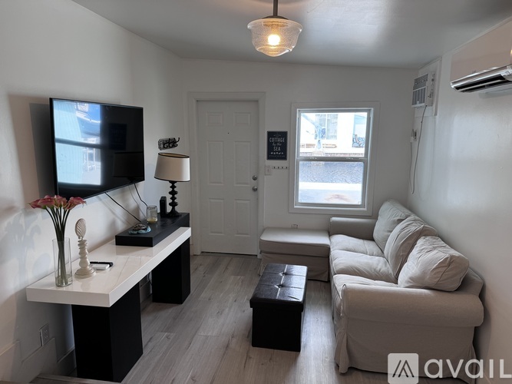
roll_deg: -0.4
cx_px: 256
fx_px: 355
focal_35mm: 24
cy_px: 192
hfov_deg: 71.6
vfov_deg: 56.8
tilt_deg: -11.5
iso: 80
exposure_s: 1/120
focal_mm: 6.76
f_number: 1.78
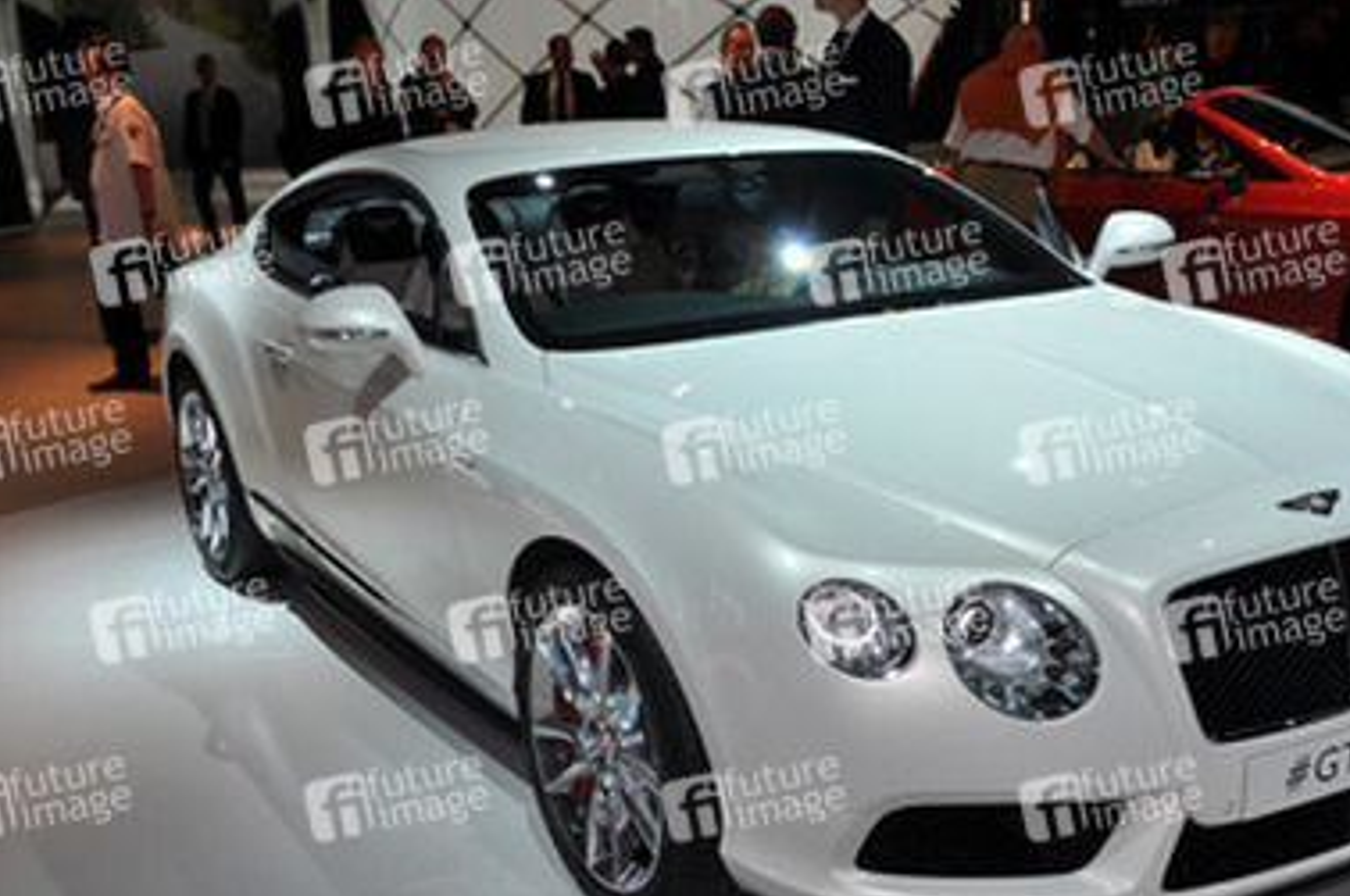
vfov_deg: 31.0
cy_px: 532
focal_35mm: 43
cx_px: 802
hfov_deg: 45.3
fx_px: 1610
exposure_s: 1/200
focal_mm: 24
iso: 200
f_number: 7.1
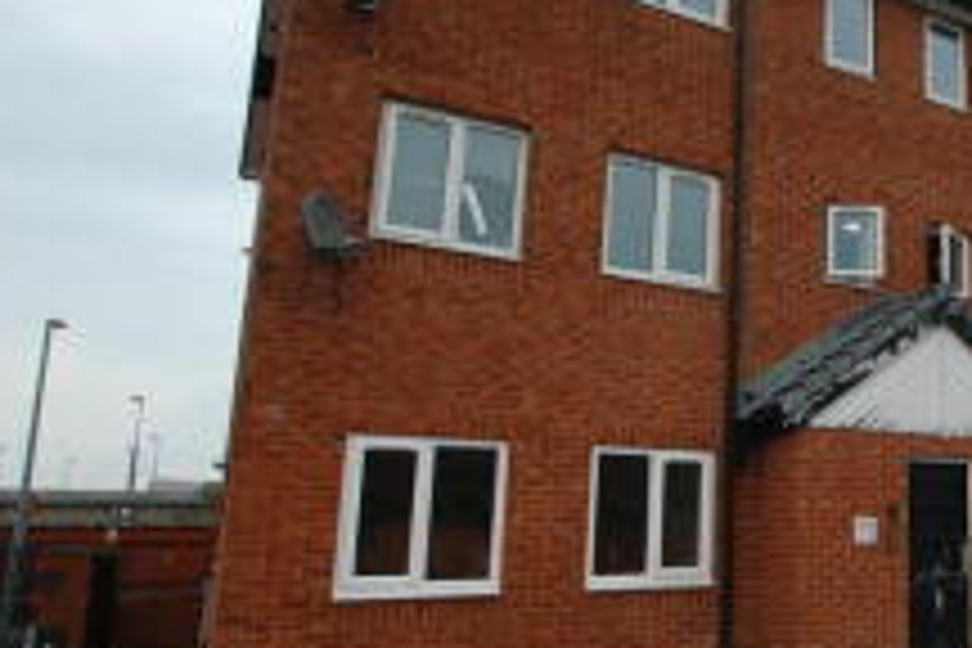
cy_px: 349
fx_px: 891
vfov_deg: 39.9
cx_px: 940
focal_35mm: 33
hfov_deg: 48.6
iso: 400
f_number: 9
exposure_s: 1/320
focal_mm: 10
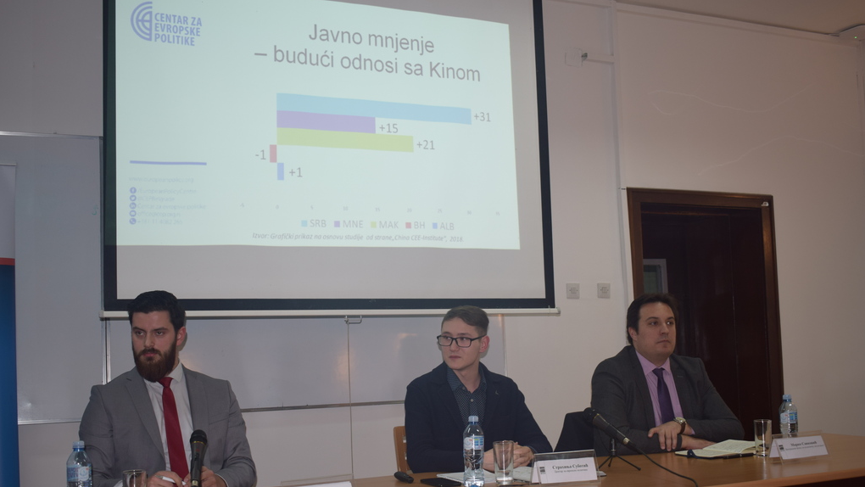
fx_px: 940
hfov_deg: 49.4
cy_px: 289
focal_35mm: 41
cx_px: 432
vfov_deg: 29.0
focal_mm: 26
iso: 280
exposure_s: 1/60
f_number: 4
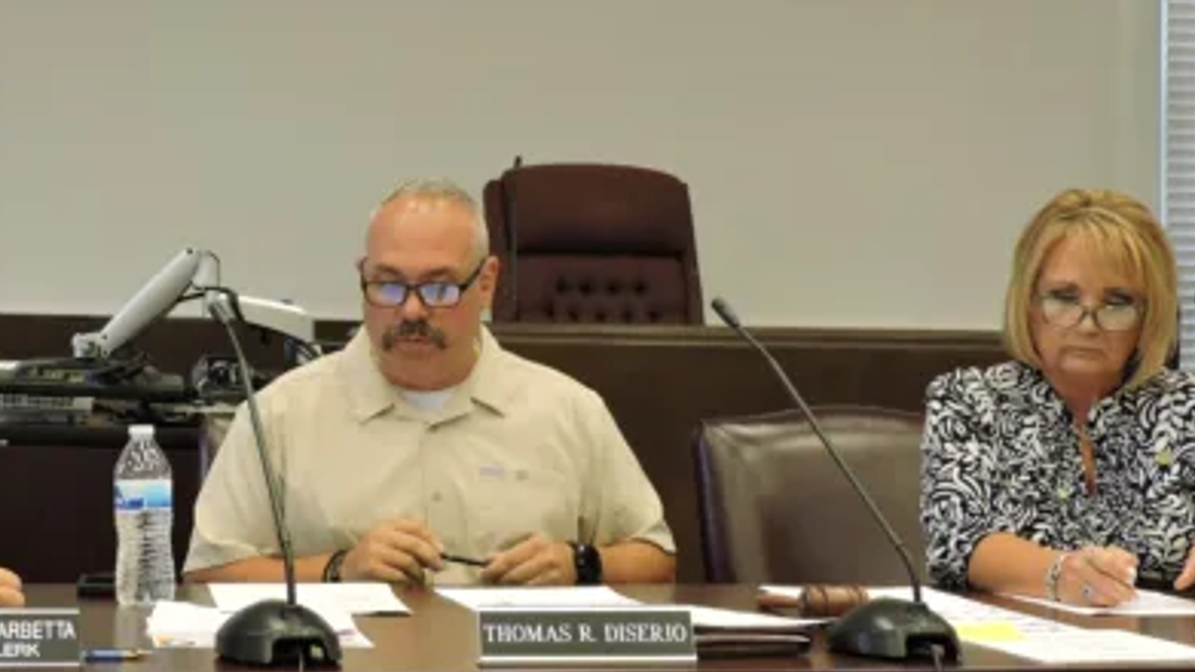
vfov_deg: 15.1
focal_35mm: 80
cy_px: 342
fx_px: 2535
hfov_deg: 26.4
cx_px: 387
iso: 320
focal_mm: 7.7
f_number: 3.4
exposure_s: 1/50
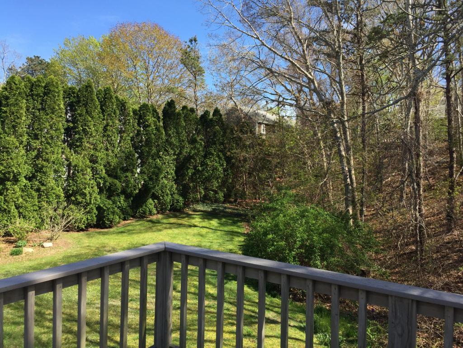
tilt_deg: -1.6
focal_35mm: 29
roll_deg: -1.3
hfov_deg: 61.7
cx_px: 232
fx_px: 388
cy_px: 174
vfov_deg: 48.2
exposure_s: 1/775
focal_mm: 4.15
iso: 32
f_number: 2.2
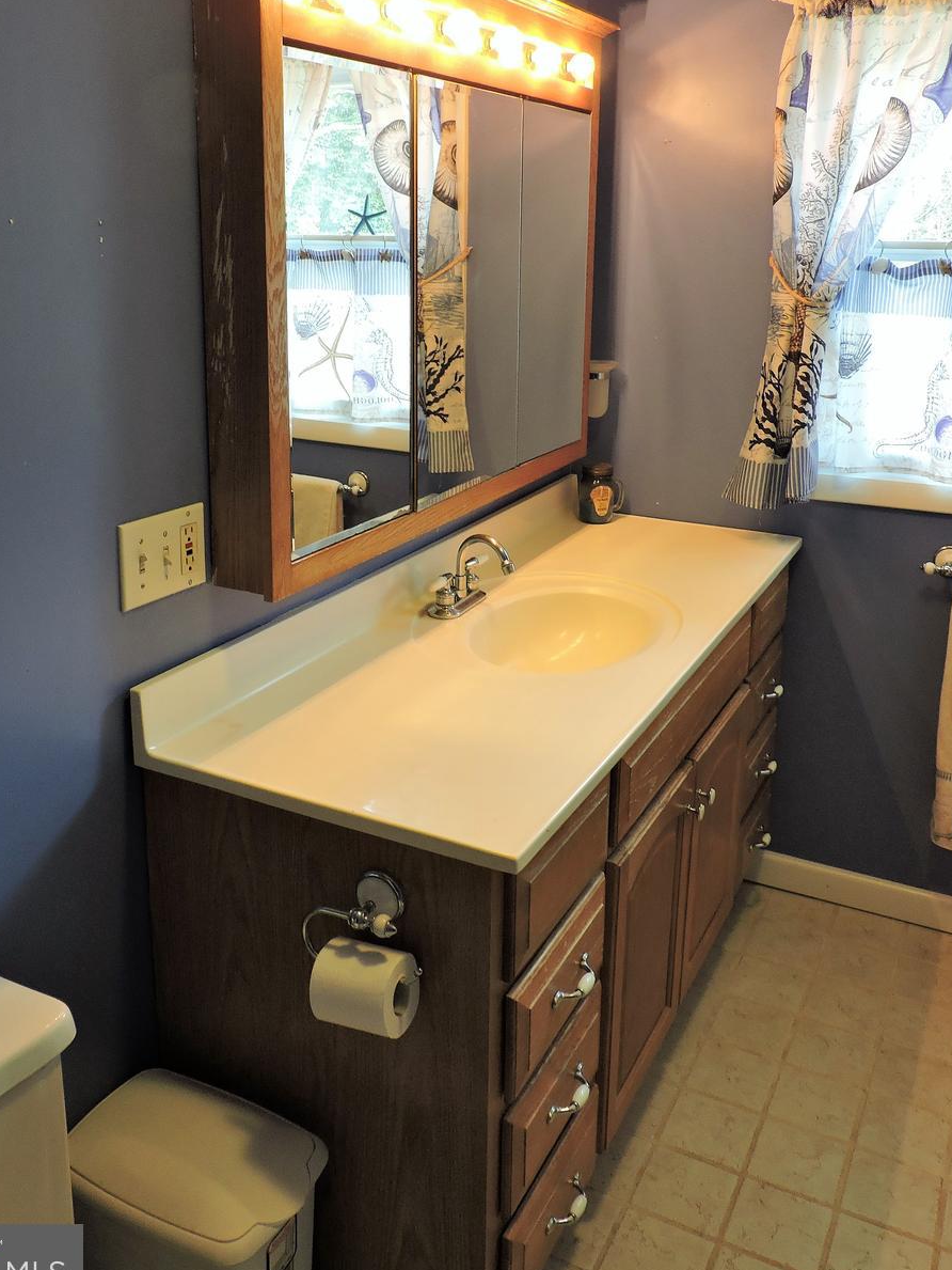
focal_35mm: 31
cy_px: 491
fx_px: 1137
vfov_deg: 57.8
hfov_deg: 45.4
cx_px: 431
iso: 200
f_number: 3
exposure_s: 1/30
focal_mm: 4.3
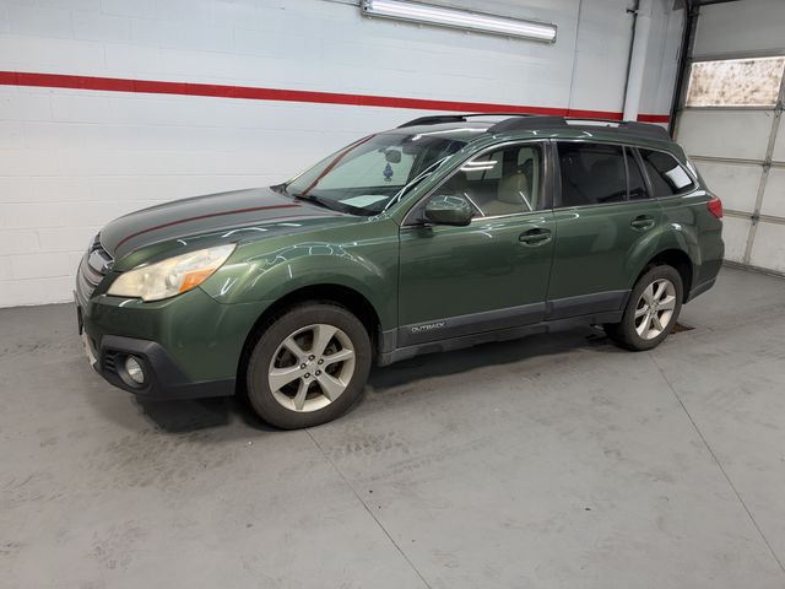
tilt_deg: -13.9
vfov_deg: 56.8
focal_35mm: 24
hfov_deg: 71.6
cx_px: 392
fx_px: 544
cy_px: 294
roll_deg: -2.2
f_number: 1.8
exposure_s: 1/120
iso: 50
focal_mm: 6.93
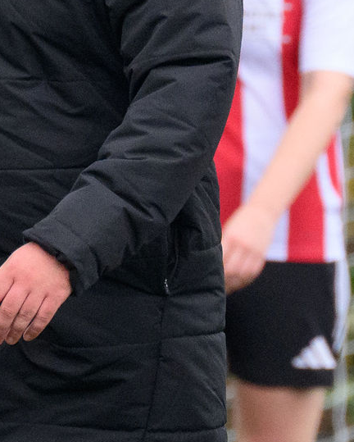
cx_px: 212
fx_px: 37086
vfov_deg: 0.7
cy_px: 80
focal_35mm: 2835
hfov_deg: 0.5
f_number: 5.6
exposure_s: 1/1250
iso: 2200
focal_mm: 400
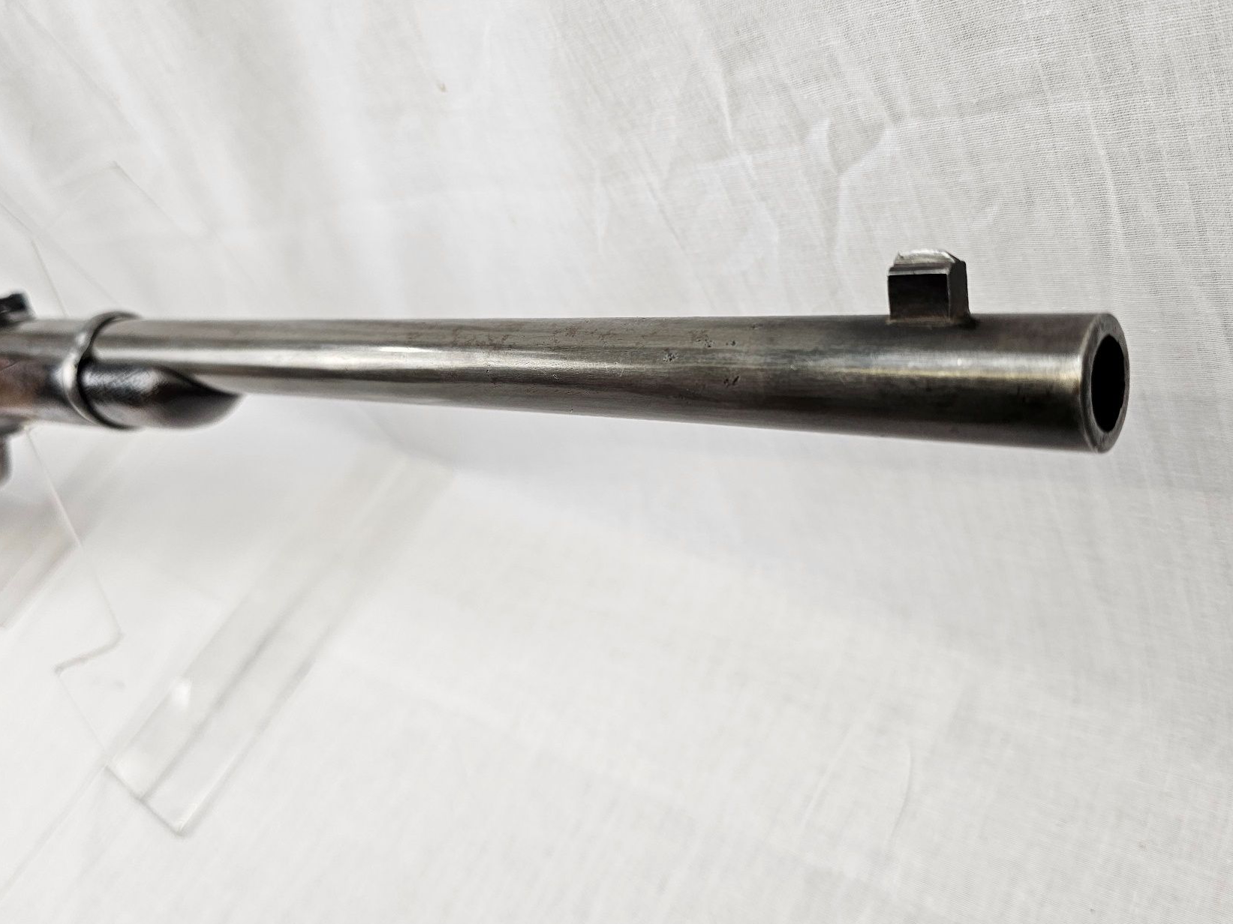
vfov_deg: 49.6
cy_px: 393
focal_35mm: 28
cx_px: 663
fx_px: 997
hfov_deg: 63.4
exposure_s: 1/100
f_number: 1.7
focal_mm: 6.3
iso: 50
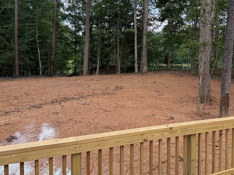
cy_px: 71
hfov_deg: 53.0
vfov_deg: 41.6
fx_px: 230
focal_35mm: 34
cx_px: 154
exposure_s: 1/575
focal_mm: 6.76
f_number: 1.78
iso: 100
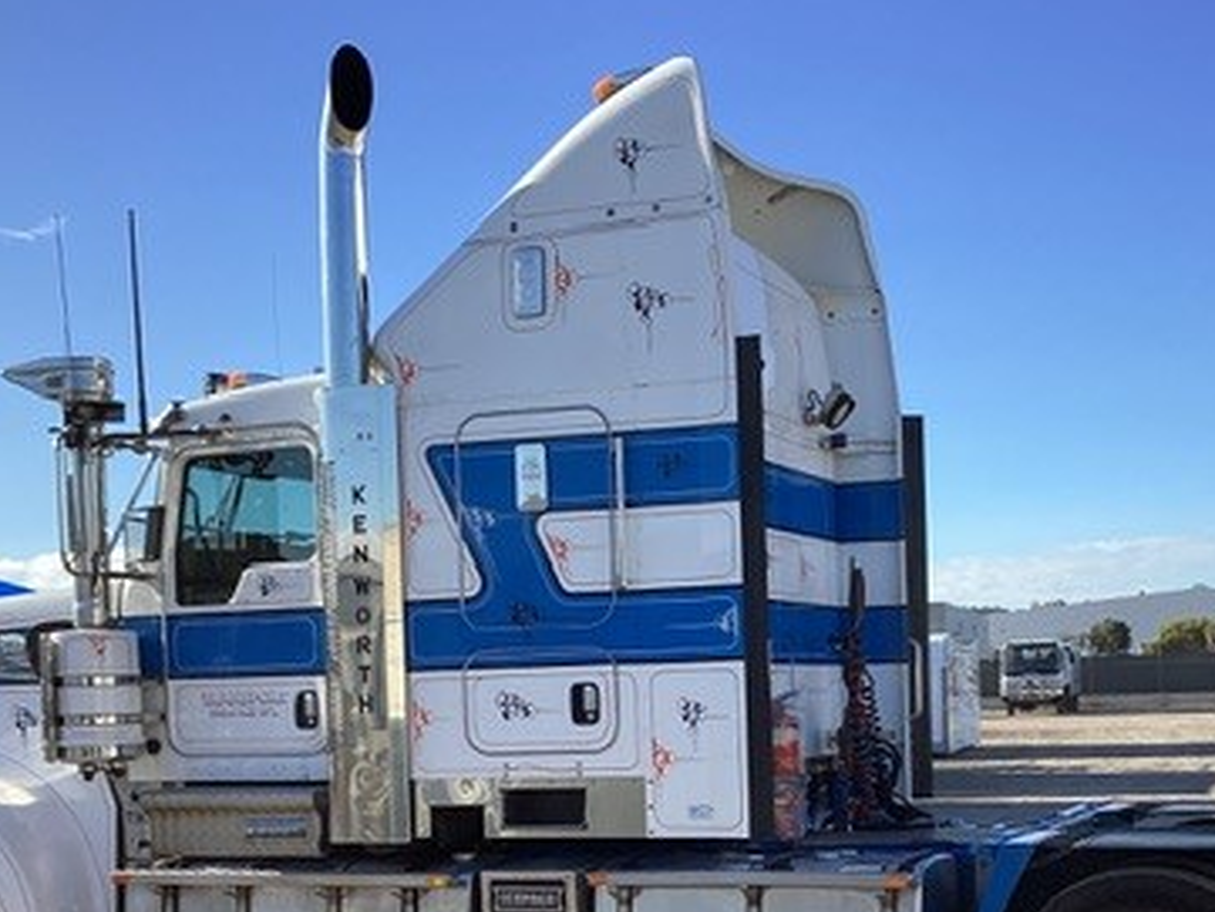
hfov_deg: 34.8
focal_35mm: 55
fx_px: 1931
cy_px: 710
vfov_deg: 26.2
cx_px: 751
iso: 25
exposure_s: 1/1072
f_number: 2.4
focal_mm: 3.3
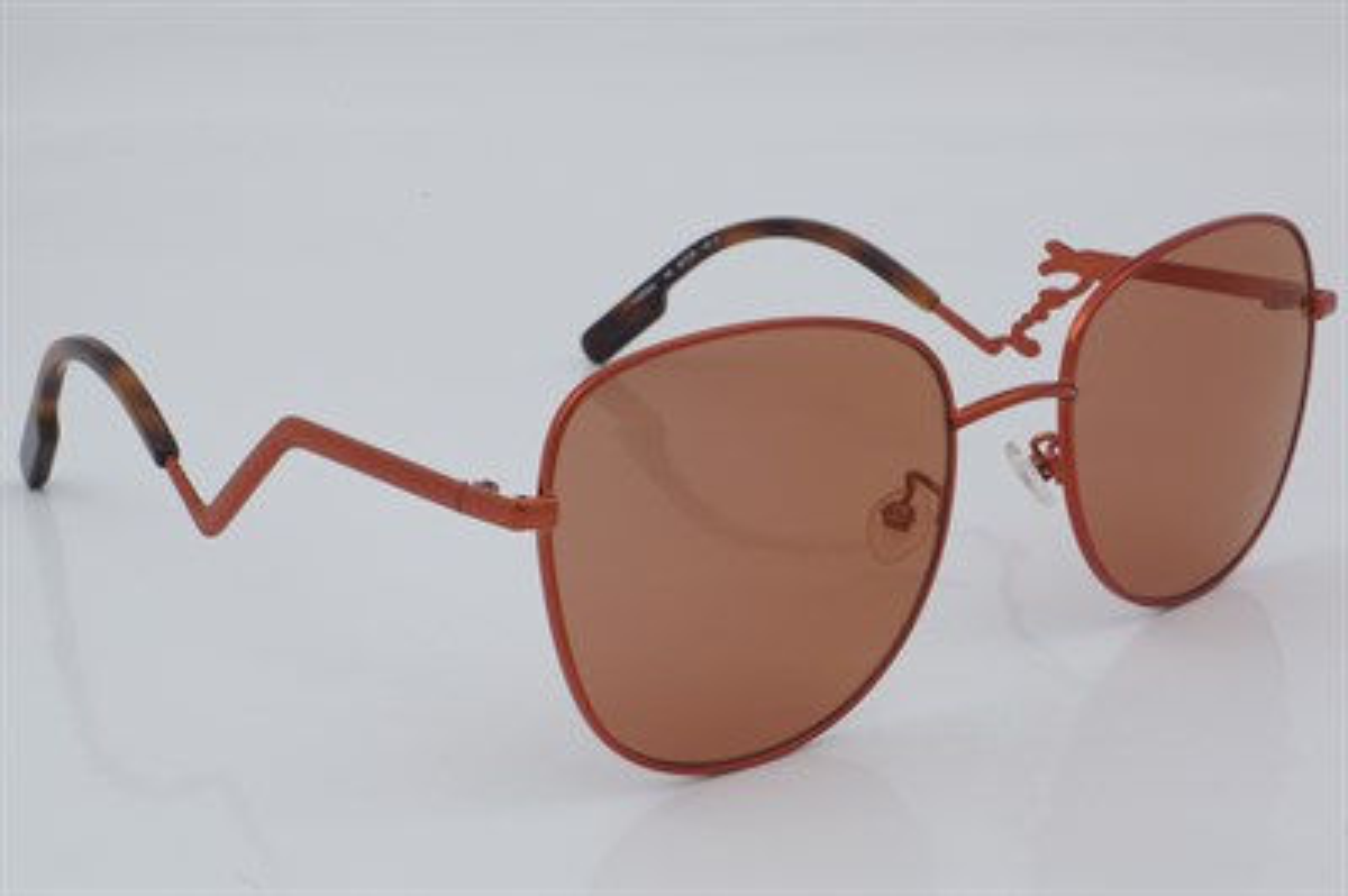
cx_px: 674
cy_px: 448
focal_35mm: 75
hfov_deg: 27.0
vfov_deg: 18.2
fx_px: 2806
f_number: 32
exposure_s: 1/4
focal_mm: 50
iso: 100
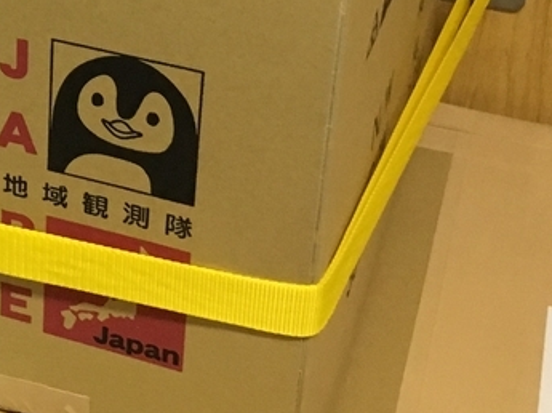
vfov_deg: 14.1
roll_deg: -0.4
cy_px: -96
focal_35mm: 101
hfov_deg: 18.7
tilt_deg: -27.2
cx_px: -56
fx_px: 1609
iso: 200
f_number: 2.2
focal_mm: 4.15
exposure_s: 1/24
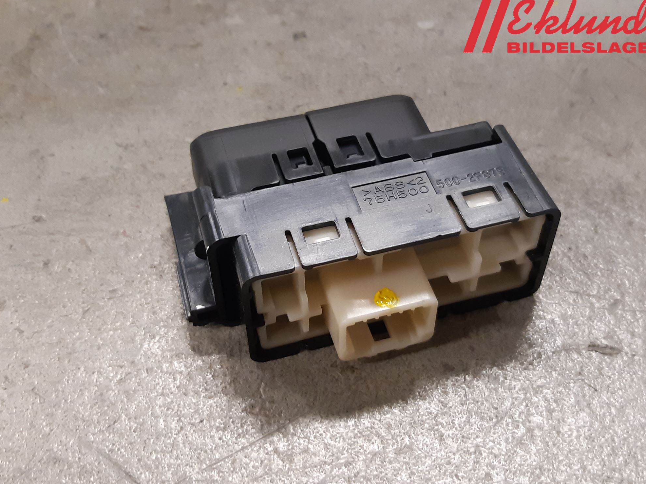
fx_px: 504
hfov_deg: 65.3
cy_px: 249
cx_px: 329
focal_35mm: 27
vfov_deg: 51.3
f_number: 1.7
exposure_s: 1/50
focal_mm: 3.93
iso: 200
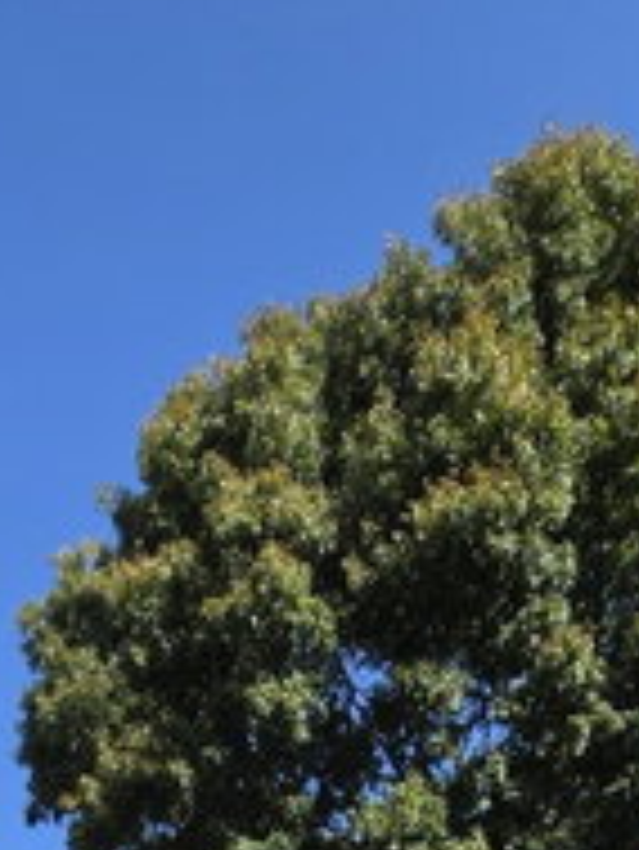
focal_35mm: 47
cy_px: 1441
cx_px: 202
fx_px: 1156
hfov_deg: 30.6
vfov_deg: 24.2
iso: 100
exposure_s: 1/2378
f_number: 2.2
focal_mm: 2.2
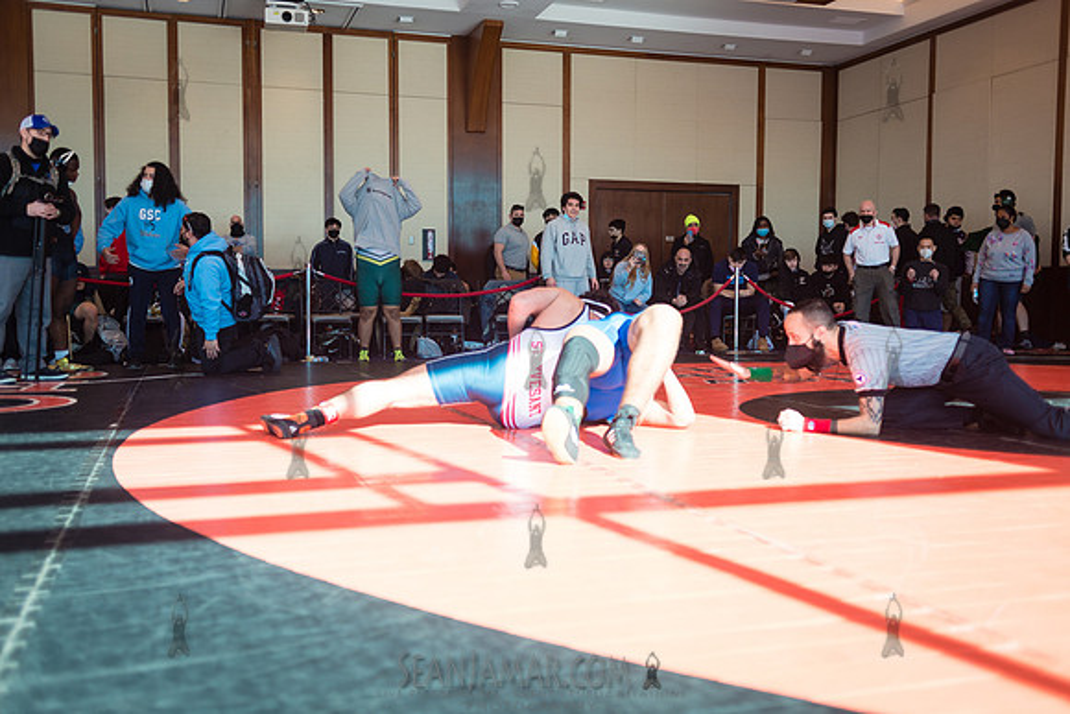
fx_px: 1040
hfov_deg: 54.4
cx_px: 535
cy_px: 357
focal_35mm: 35
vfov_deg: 37.9
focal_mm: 35
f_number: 2.8
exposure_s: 1/400
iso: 400
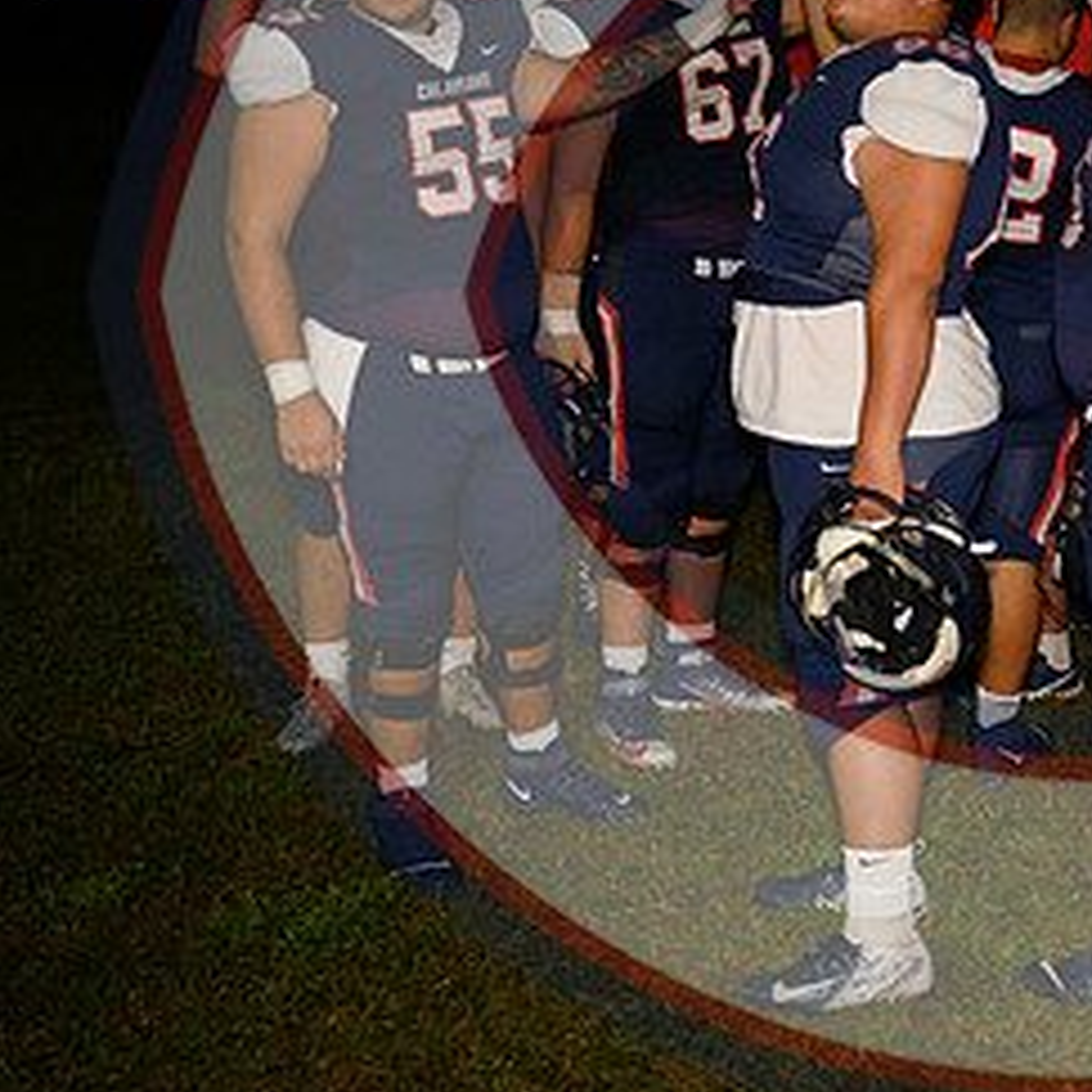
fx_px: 2391
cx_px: 1074
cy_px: 292
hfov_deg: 24.6
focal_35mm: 67
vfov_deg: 25.5
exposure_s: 1/3200
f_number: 2.8
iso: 10000
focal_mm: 33
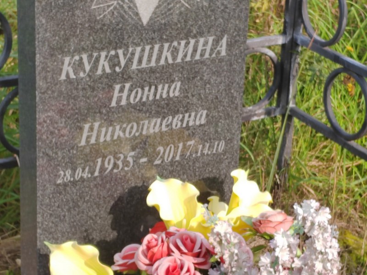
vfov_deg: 13.6
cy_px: 138
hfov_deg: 18.0
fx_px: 1156
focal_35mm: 109
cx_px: 184
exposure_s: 1/500
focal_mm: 5.52
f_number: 1.9
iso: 100
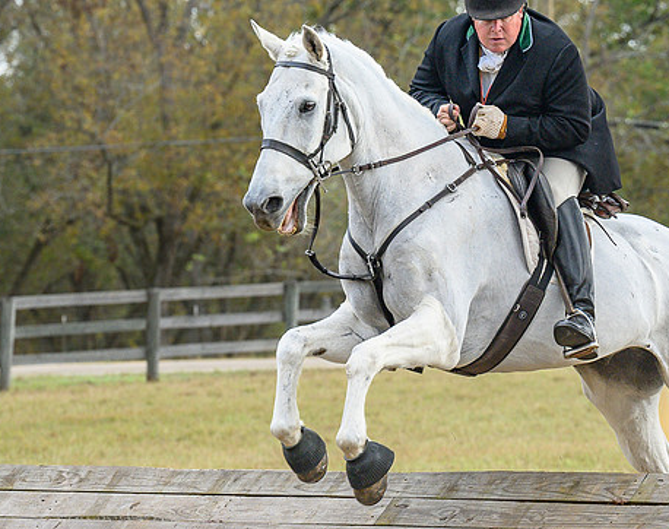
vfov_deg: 6.5
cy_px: 328
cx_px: 367
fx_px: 4671
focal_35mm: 237
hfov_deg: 8.2
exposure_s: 1/1000
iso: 640
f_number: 3.5
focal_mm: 90
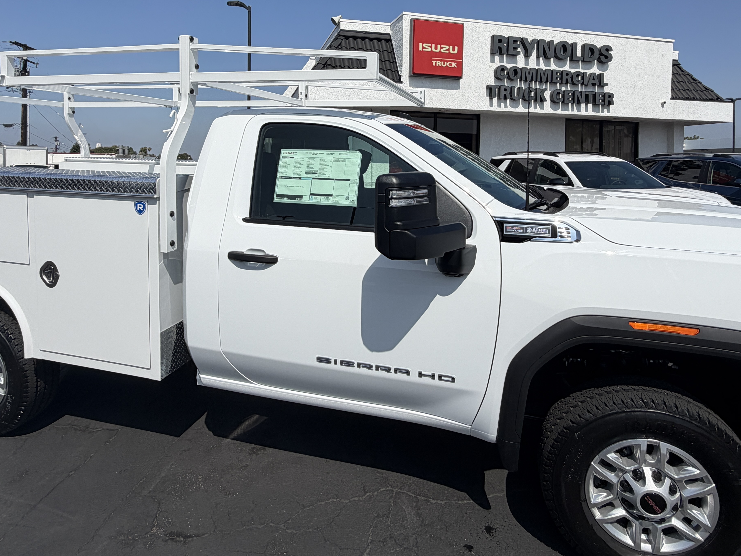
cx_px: 368
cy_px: 177
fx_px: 471
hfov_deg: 76.4
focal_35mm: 22
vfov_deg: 59.4
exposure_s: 1/1961
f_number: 2.2
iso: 20
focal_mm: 2.22
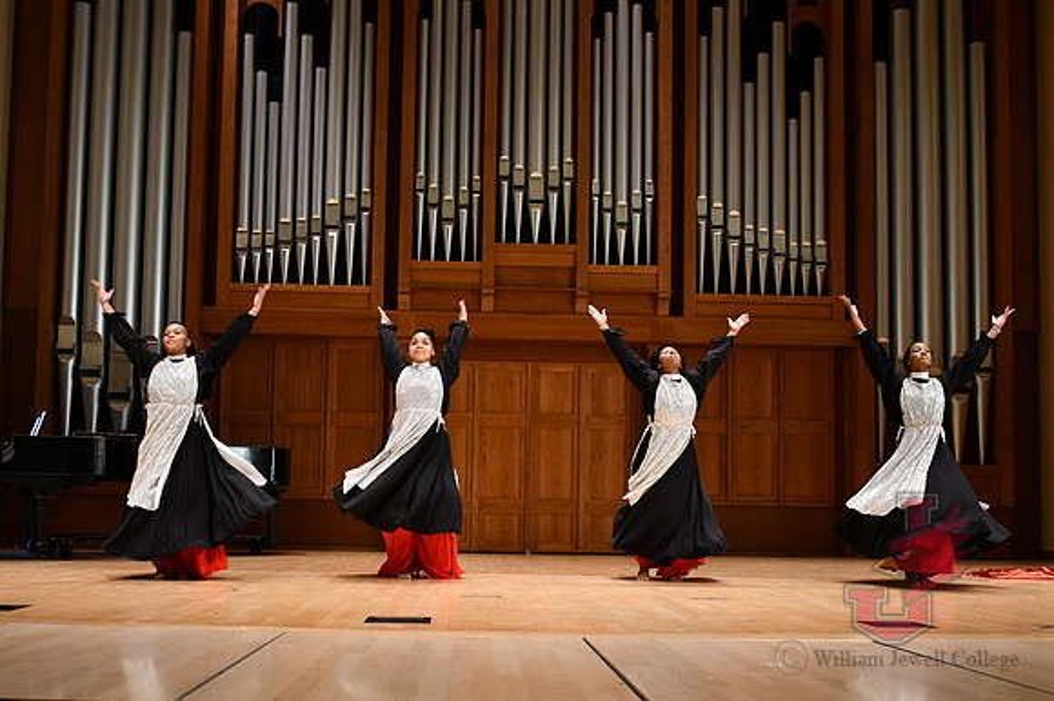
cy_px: 350
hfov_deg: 62.0
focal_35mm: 30
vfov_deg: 43.6
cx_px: 527
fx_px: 878
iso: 2000
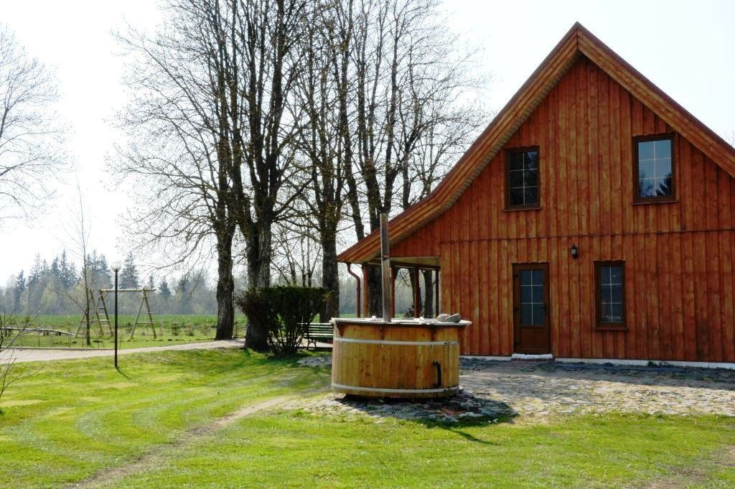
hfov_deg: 46.4
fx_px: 857
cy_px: 244
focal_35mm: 42
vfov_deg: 31.8
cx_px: 368
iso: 1600
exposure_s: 1/640
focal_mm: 28
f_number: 18
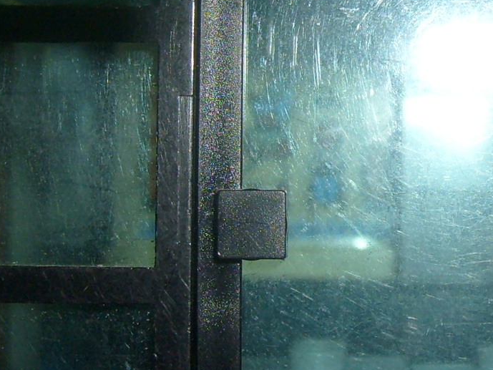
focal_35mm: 104
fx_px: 1481
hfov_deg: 18.7
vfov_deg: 14.2
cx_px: 406
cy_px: 92
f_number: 2.8
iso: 100
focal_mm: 5.8
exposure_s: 1/45
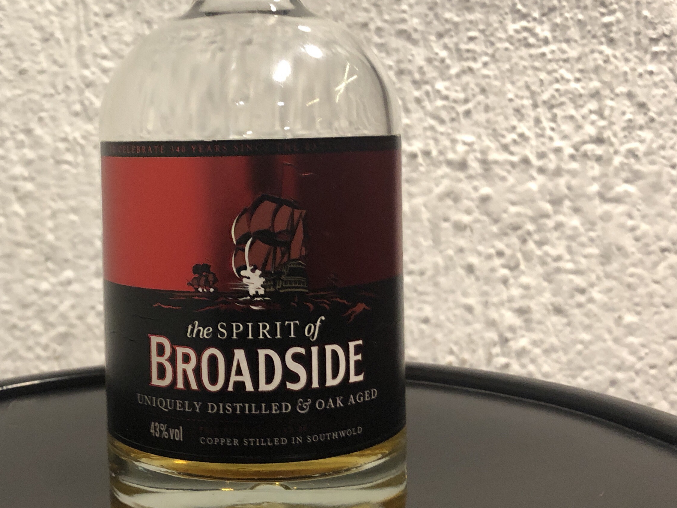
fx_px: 978
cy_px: 191
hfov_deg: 37.9
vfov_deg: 29.0
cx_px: 238
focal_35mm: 50
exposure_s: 1/6
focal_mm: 4
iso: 80
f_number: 1.8
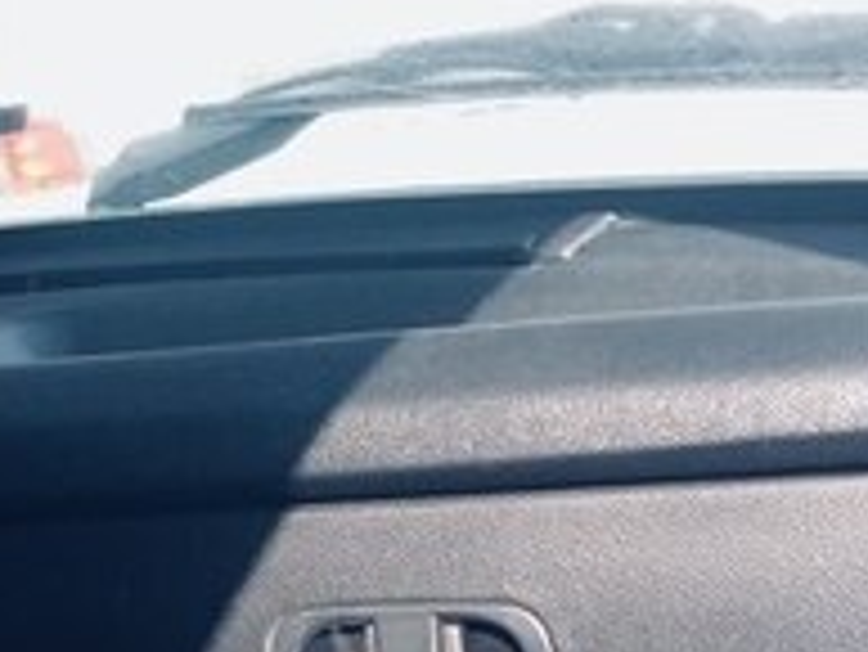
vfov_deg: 13.9
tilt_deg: -27.8
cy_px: 1027
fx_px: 2484
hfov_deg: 19.3
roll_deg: +14.1
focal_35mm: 99
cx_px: 0
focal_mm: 4.15
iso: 25
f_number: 2.2
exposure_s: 1/100
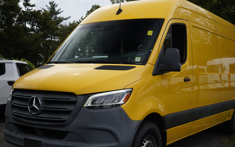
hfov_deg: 40.8
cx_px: 119
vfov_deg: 26.1
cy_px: 90
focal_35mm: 49
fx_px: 316
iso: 100
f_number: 3.2
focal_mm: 25.5
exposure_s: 1/50
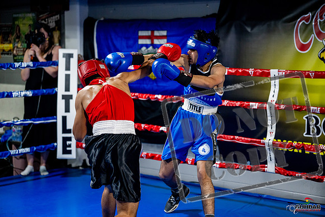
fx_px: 695
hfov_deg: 26.3
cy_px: 108
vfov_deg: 17.7
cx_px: 162
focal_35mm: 77
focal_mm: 77
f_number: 2
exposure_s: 1/1000
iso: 4000
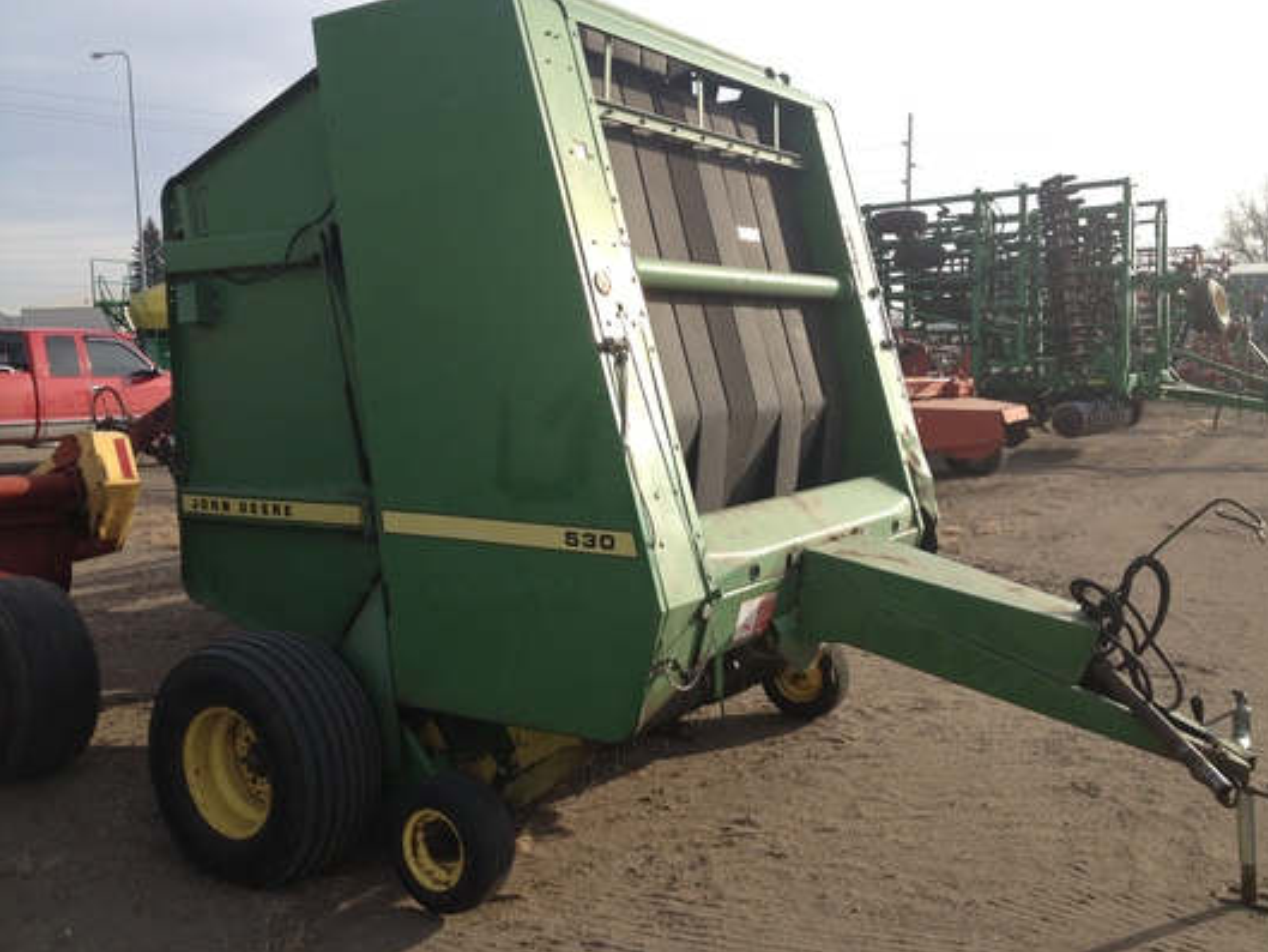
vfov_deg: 39.7
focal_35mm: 36
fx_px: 1319
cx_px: 650
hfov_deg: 51.3
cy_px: 468
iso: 50
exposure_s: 1/986
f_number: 2.4
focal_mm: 4.28
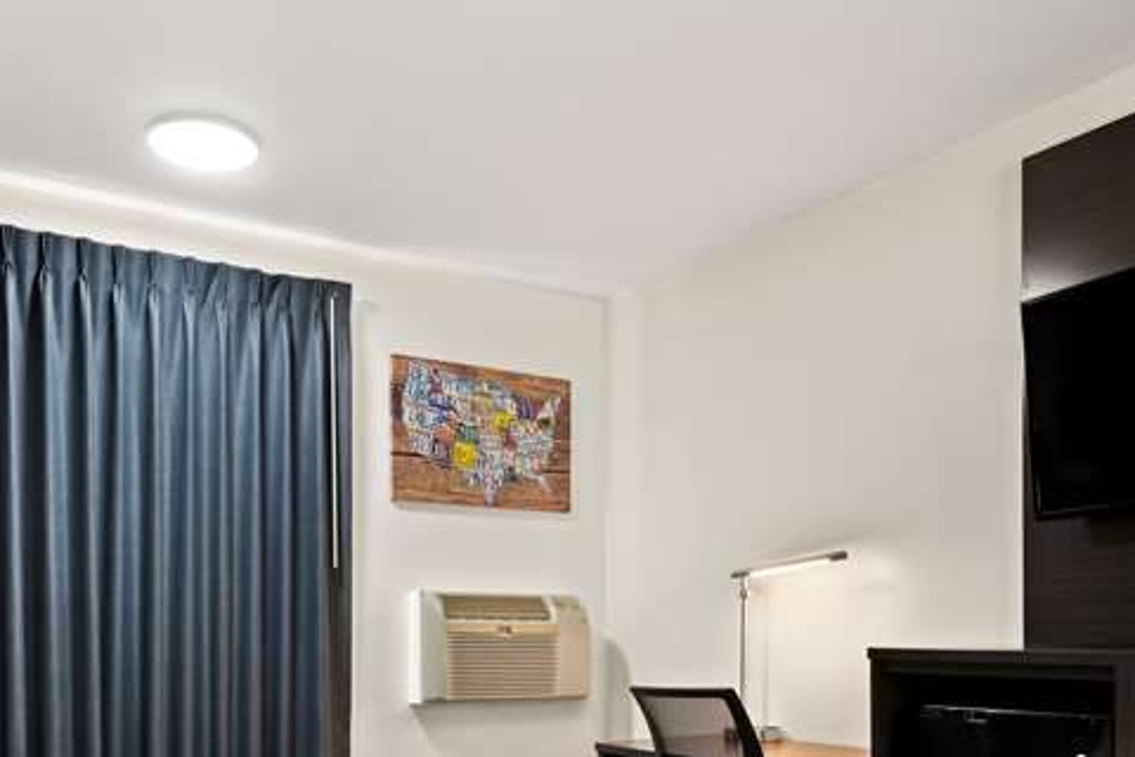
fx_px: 1009
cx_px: 521
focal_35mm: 32
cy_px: 636
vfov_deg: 39.0
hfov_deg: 58.6
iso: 320
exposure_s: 1/3
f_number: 8
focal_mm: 9.9
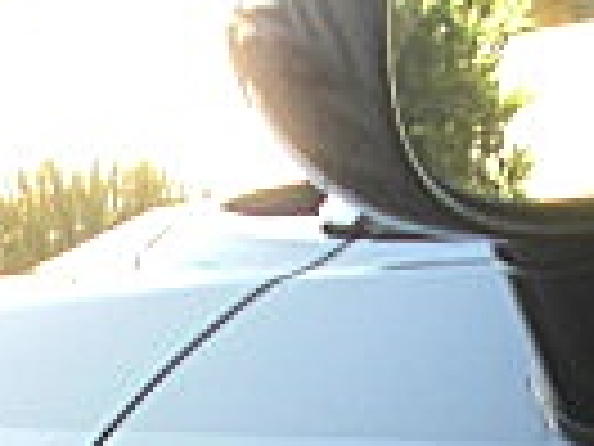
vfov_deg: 8.0
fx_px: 3003
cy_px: 973
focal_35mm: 175
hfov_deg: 11.3
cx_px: 328
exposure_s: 1/60
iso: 50
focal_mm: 6.3
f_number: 2.8
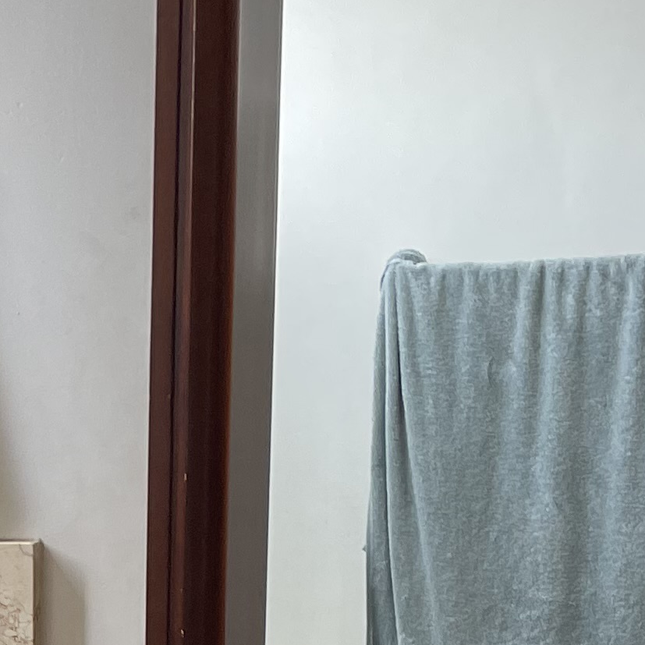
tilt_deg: -11.5
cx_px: -337
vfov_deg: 14.8
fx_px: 2361
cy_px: 875
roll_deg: +1.1
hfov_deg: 14.5
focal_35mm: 112
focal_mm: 4.2
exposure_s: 1/121
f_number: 1.6
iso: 100
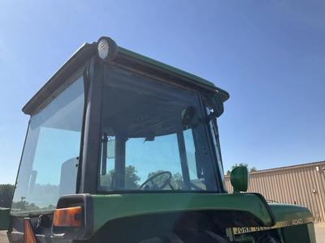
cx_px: 162
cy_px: 122
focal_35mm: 29
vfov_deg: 48.2
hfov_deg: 61.7
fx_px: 272
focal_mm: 3
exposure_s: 1/1675
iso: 25
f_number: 1.8
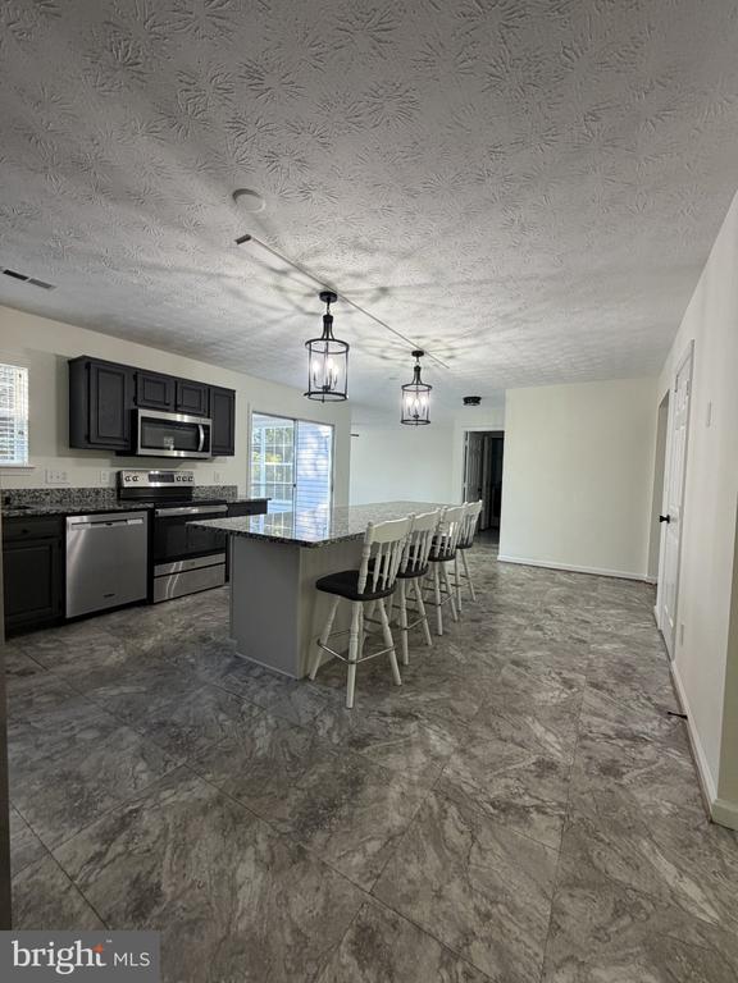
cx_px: 369
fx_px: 398
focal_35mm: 14
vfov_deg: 102.1
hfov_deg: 85.7
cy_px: 492
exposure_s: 1/60
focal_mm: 2.22
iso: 200
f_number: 2.2
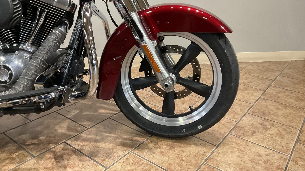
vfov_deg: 36.6
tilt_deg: -20.2
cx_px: 151
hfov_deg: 61.0
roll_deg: -2.7
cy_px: 72
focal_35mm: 32
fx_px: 259
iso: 125
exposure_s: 1/60
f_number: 1.8
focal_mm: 3
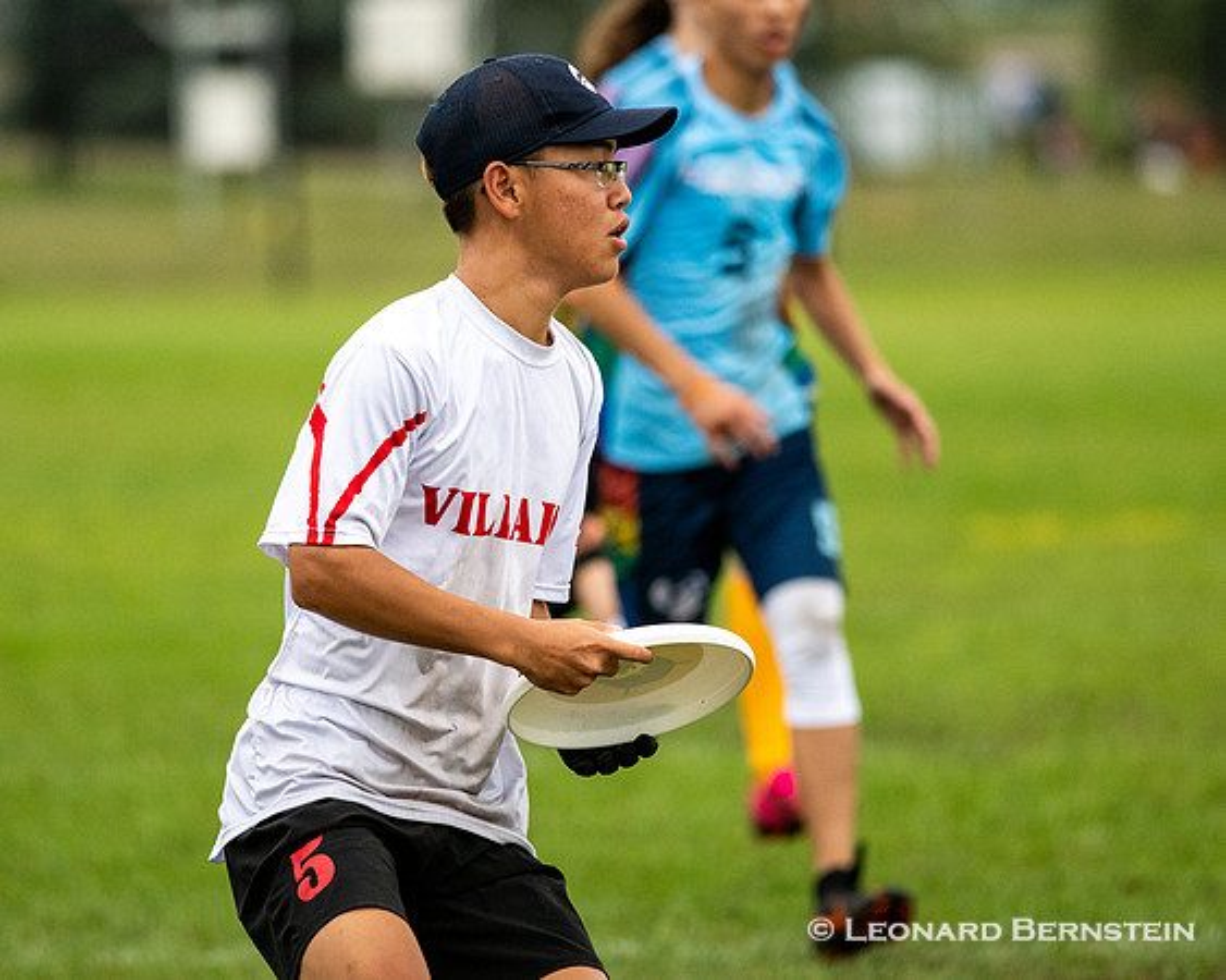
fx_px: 19343
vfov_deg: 2.9
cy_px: 464
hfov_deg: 3.6
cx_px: 547
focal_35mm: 533
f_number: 4
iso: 1600
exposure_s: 1/2000
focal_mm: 300
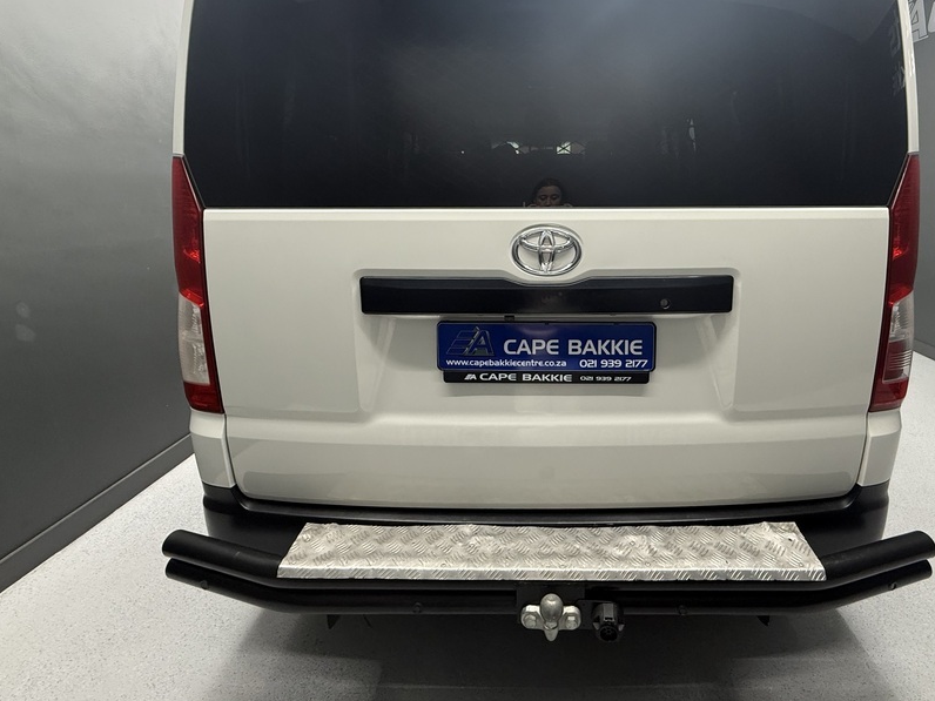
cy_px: 281
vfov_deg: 70.9
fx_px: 486
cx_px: 542
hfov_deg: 87.1
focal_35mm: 18
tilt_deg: -9.0
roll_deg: +0.3
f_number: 2.2
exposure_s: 1/50
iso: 200
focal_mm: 2.22
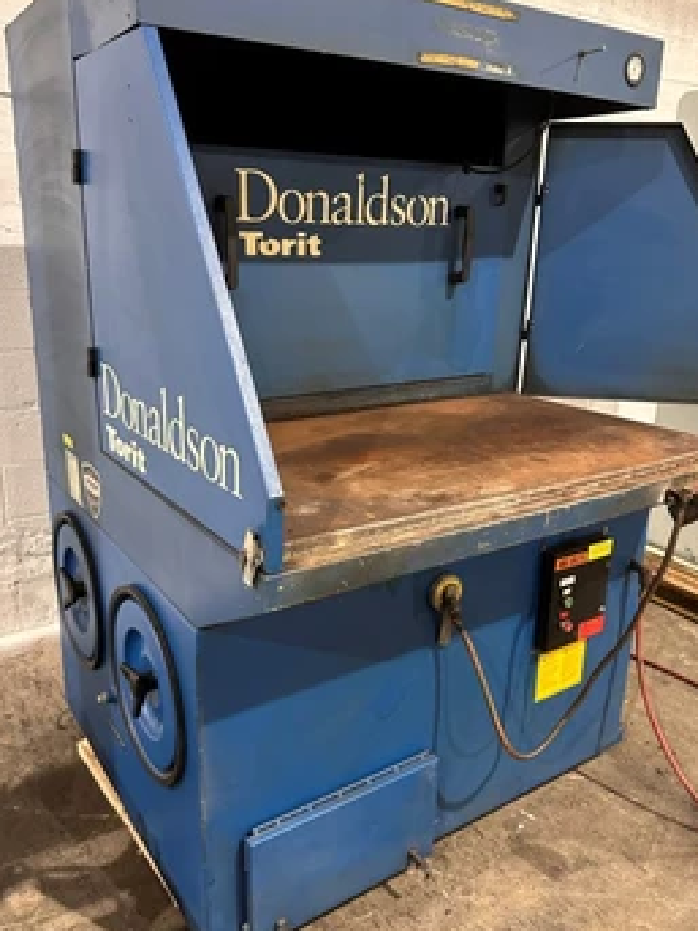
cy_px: 461
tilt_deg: -15.3
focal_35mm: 28
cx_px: 331
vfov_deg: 63.5
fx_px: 753
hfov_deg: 49.7
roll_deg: -2.4
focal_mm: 6.86
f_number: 1.78
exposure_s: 1/60
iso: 800
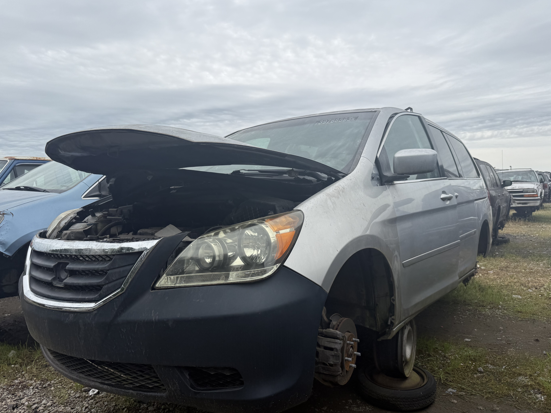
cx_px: 279
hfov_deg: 69.4
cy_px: 204
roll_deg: +0.0
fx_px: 398
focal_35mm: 25
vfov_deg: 54.9
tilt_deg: +0.2
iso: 80
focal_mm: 6.76
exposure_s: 1/2169
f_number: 1.78
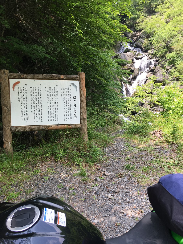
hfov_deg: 48.2
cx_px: 92
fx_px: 204
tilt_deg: -0.8
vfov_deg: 61.7
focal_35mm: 29
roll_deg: +0.1
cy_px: 122
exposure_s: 1/311
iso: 25
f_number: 2.2
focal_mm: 4.15
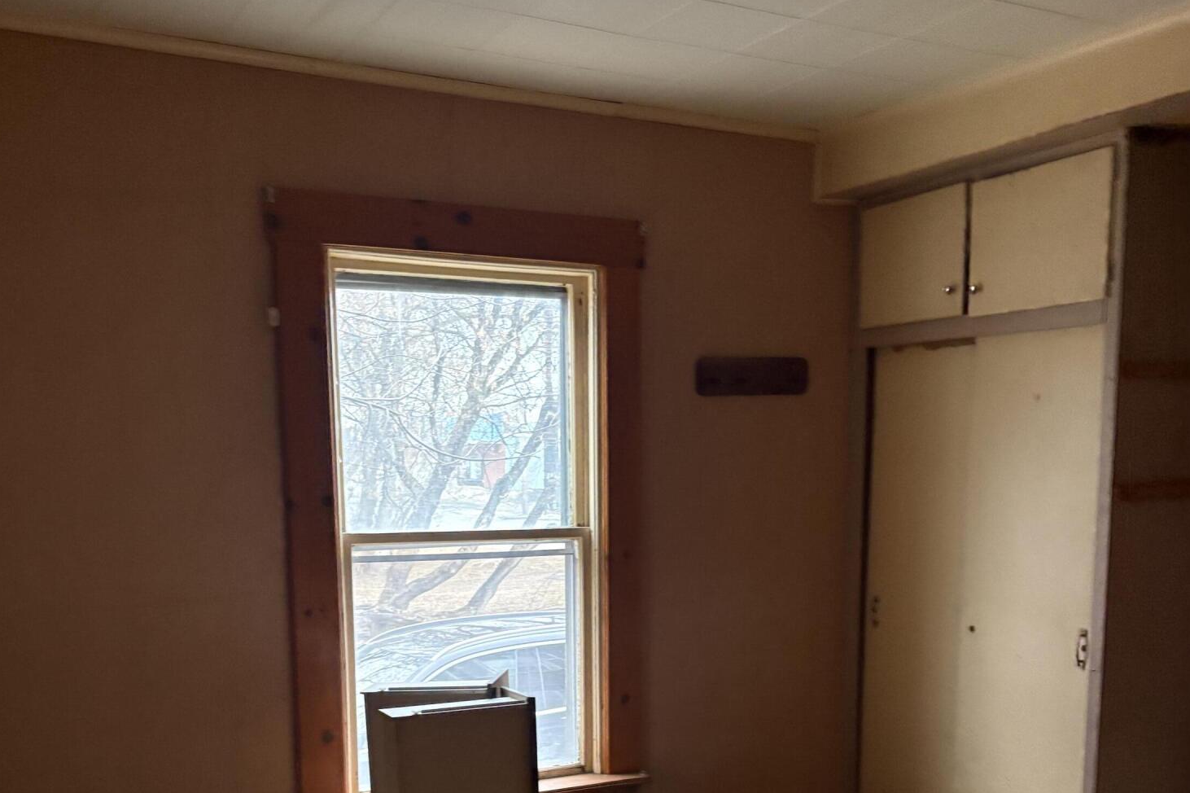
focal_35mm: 37
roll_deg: +0.9
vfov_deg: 34.9
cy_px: 624
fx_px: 1223
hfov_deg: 51.9
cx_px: 599
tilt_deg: -5.9
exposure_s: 1/40
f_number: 1.6
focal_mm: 5.96
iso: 500
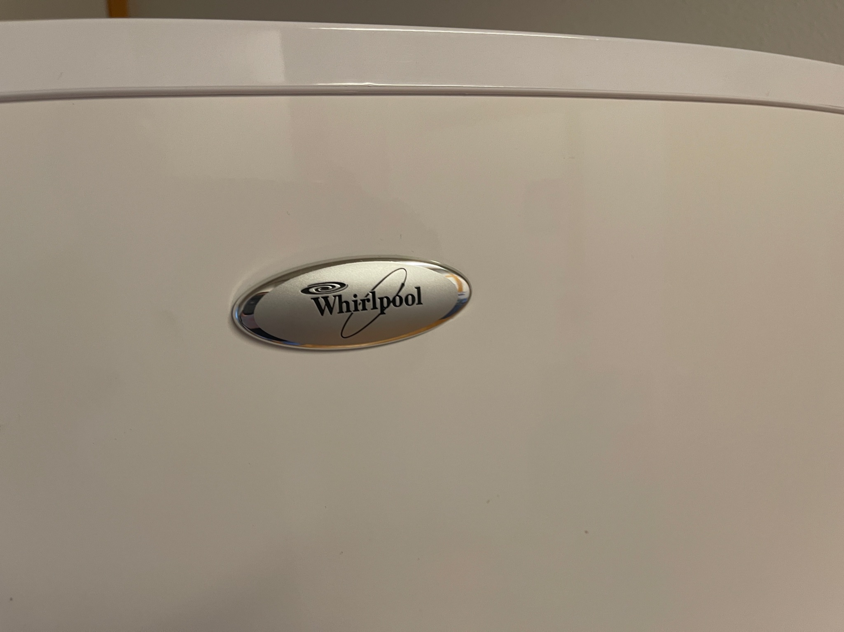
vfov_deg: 53.0
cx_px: 422
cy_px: 316
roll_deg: +2.0
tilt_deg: -11.3
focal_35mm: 26
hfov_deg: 67.3
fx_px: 634
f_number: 1.6
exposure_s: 1/50
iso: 100
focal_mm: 5.1
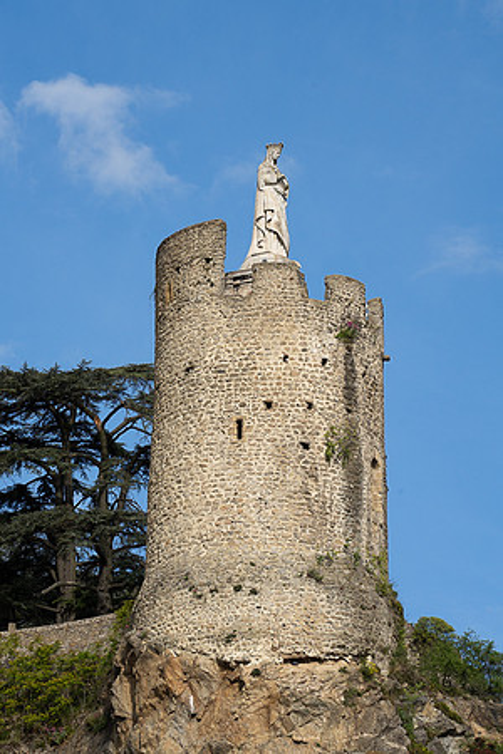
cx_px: 252
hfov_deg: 7.6
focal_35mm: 180
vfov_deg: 11.4
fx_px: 3772
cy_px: 377
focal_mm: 180
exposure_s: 1/1250
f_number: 11
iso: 800
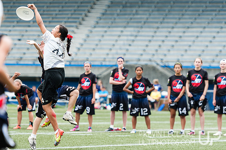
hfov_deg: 7.6
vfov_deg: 5.1
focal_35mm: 271
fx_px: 1703
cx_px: 64
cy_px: 69
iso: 250
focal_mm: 165
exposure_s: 1/1000
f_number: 2.8
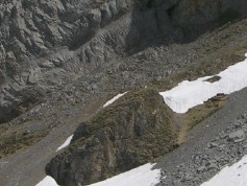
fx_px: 1078
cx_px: 157
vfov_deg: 9.8
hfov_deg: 13.1
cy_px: 86
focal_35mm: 151
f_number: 8
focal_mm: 8.9
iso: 50
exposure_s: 1/321
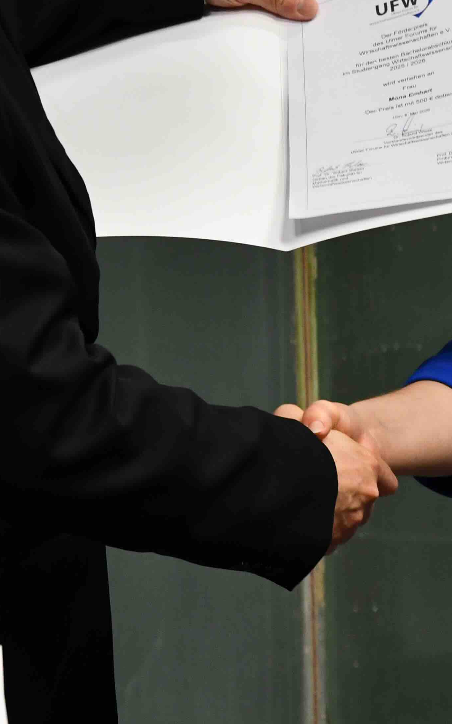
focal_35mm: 179
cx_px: 348
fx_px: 3528
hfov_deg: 7.3
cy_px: 136
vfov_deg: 11.7
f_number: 4.5
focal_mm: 46
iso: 1600
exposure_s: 1/80
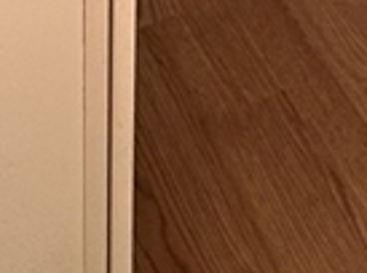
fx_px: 1110
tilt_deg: -9.3
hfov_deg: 18.7
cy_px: -723
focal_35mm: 105
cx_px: 236
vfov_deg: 8.8
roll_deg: -0.5
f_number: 2.2
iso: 64
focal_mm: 2.22
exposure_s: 1/99
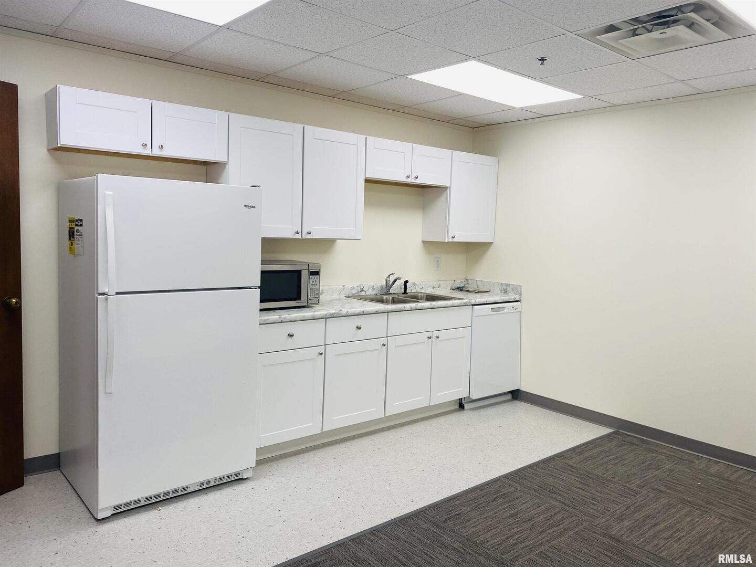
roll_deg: -2.1
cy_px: 284
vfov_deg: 53.1
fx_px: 568
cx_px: 378
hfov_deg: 67.3
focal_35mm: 26
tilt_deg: -5.2
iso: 64
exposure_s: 1/120
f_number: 1.8
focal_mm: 4.25
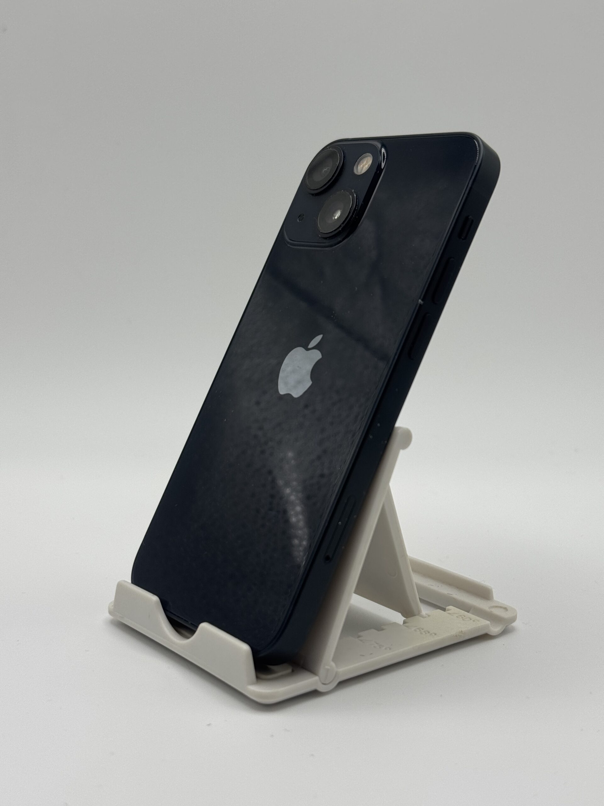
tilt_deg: -9.6
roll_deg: -0.7
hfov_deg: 30.3
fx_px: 1117
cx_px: 302
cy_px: 403
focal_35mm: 48
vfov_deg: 39.7
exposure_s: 1/1524
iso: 64
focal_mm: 6.76
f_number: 1.78
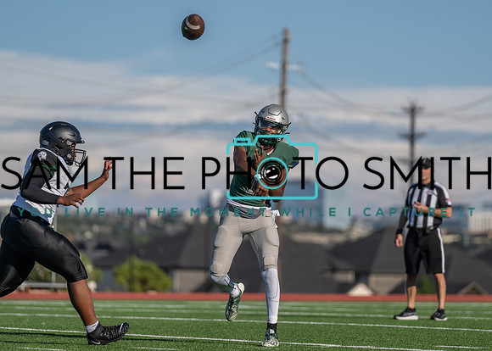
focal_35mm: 243
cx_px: 289
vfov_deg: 5.9
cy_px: 160
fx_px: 3399
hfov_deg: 8.3
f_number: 2.8
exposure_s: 1/3200
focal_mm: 200
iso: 100
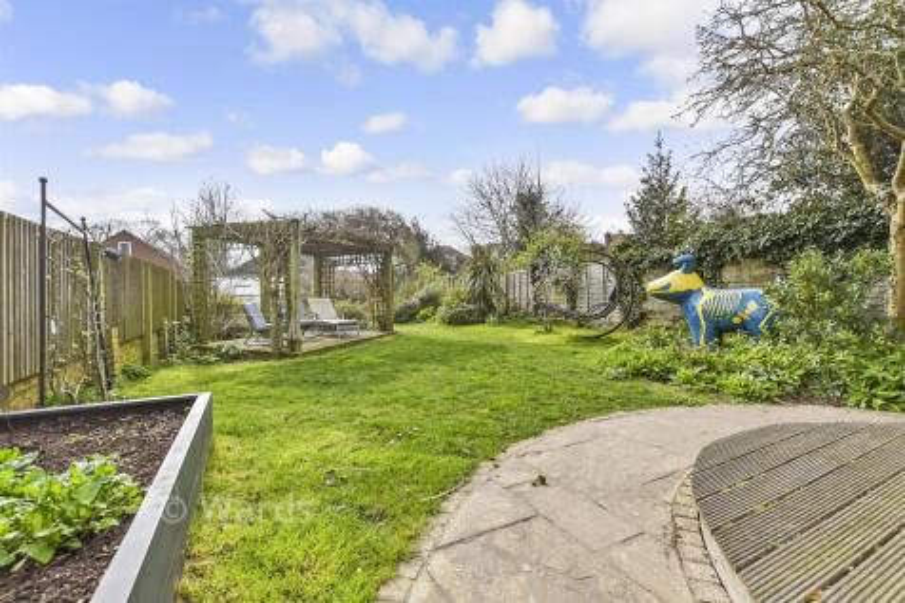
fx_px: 377
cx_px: 452
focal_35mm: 15
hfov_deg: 100.4
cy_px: 302
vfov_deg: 77.3
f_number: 8
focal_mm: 10
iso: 200
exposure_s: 1/320
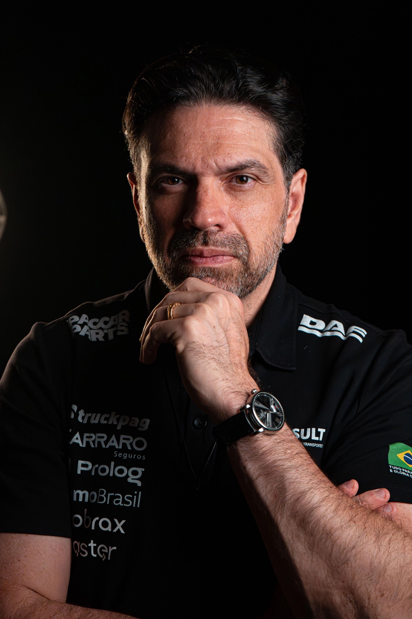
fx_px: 1202
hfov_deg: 19.5
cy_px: 310
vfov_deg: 28.8
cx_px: 206
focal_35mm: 70
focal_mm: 70
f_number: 6.3
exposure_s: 1/500
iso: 12800
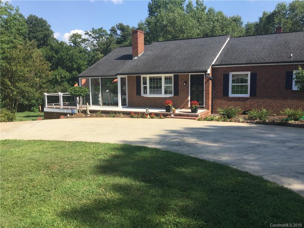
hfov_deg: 58.4
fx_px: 272
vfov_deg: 45.4
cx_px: 152
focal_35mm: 31
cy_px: 114
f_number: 2.4
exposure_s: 1/1148
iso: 25
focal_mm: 3.3
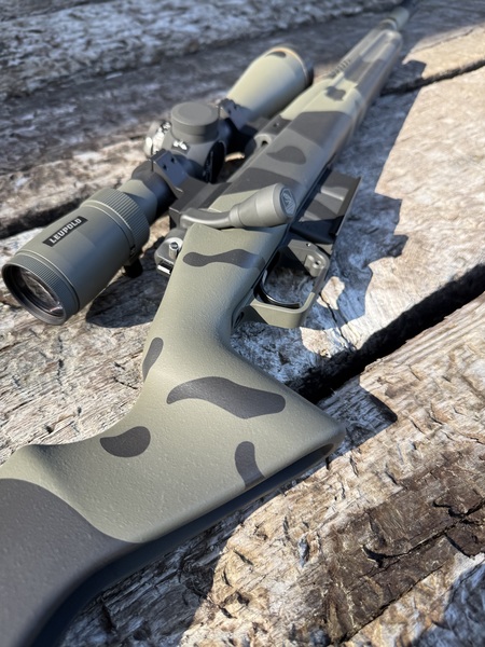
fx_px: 448
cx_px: 242
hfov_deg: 56.8
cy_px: 324
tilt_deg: -48.4
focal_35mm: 24
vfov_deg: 71.6
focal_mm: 6.76
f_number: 1.78
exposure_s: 1/598
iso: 80
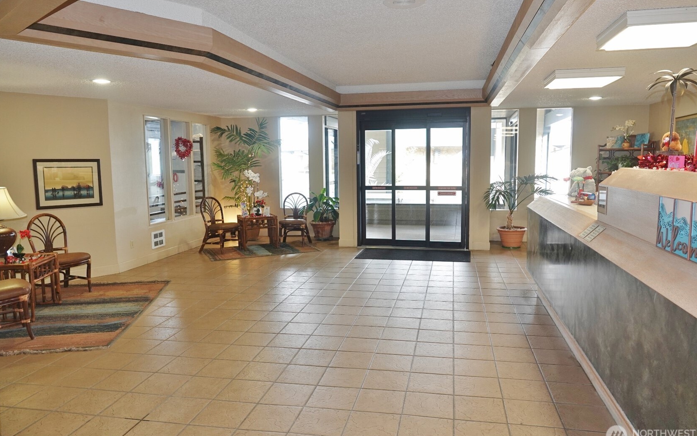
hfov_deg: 72.5
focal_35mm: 25
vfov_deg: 49.3
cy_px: 214
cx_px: 352
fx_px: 475
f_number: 2.5
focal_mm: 8.84
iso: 125
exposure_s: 1/30
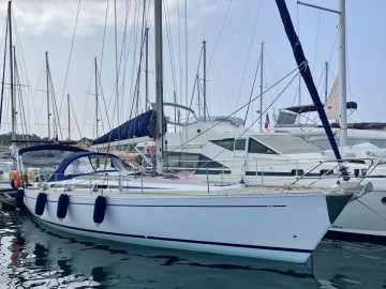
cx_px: 193
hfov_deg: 63.4
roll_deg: +0.2
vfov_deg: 49.7
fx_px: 312
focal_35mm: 28
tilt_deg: +0.7
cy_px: 144
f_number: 1.8
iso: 32
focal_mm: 3.99
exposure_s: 1/1312
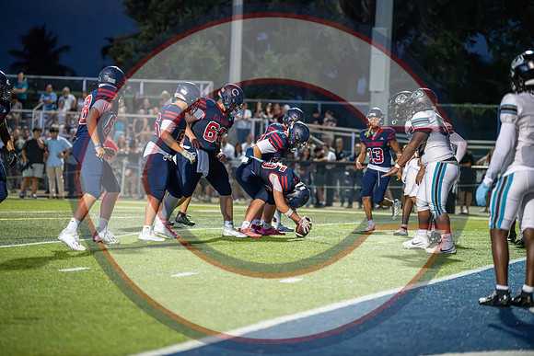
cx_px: 267
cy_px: 178
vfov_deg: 8.6
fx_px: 2374
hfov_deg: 12.8
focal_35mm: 160
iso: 11400
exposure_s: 1/1000
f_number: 2.8
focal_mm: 160
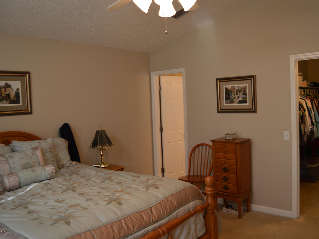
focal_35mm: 30
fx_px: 276
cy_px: 117
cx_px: 180
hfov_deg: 59.8
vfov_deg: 46.8
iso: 100
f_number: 3.5
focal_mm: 18
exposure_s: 1/20
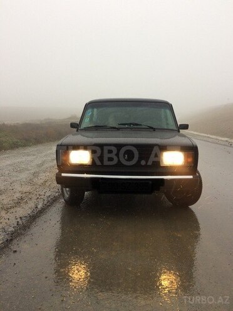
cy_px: 156
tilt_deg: -8.9
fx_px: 260
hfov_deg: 48.2
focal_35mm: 29
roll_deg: +0.7
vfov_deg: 61.7
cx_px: 116
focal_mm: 4.15
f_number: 2.2
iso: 40
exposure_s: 1/100
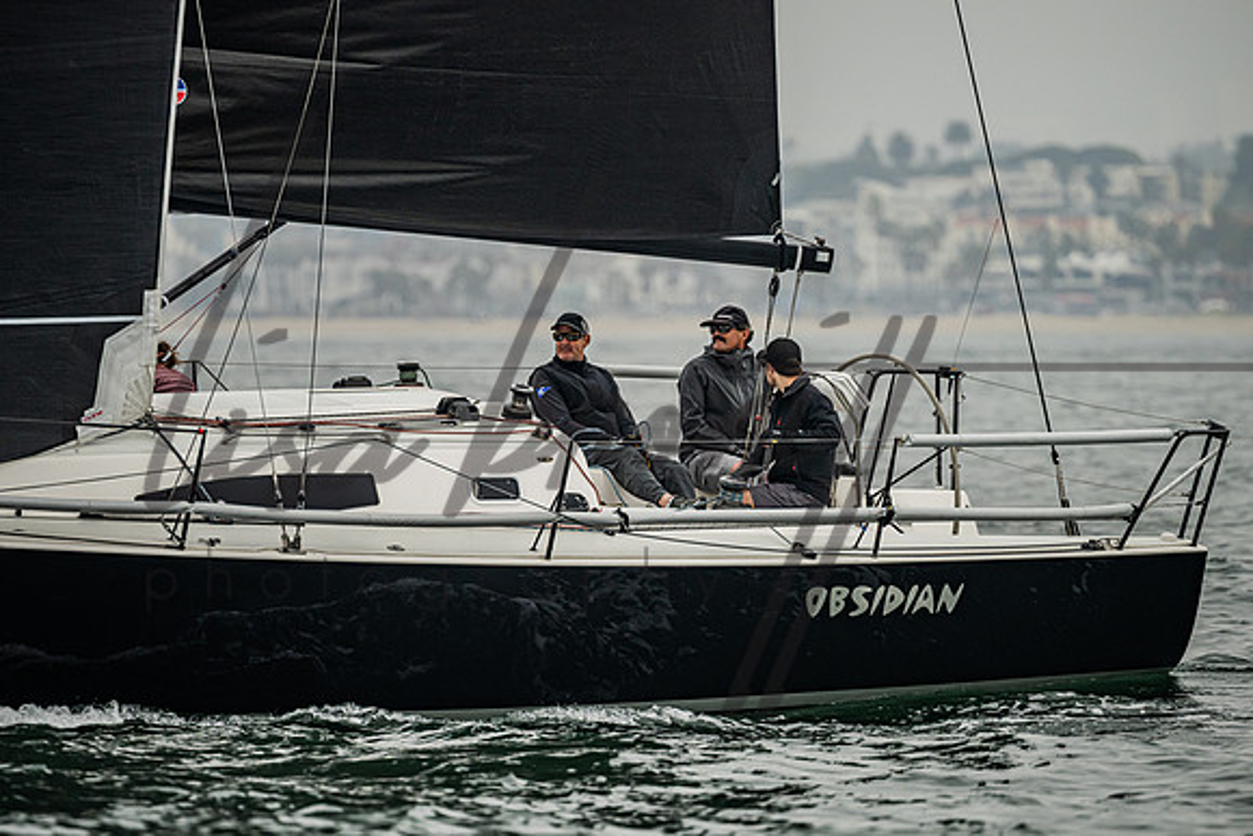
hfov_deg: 4.6
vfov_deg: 3.1
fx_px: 15628
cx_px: 681
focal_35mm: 449
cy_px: 382
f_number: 5.6
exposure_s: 1/4000
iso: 560
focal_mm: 400
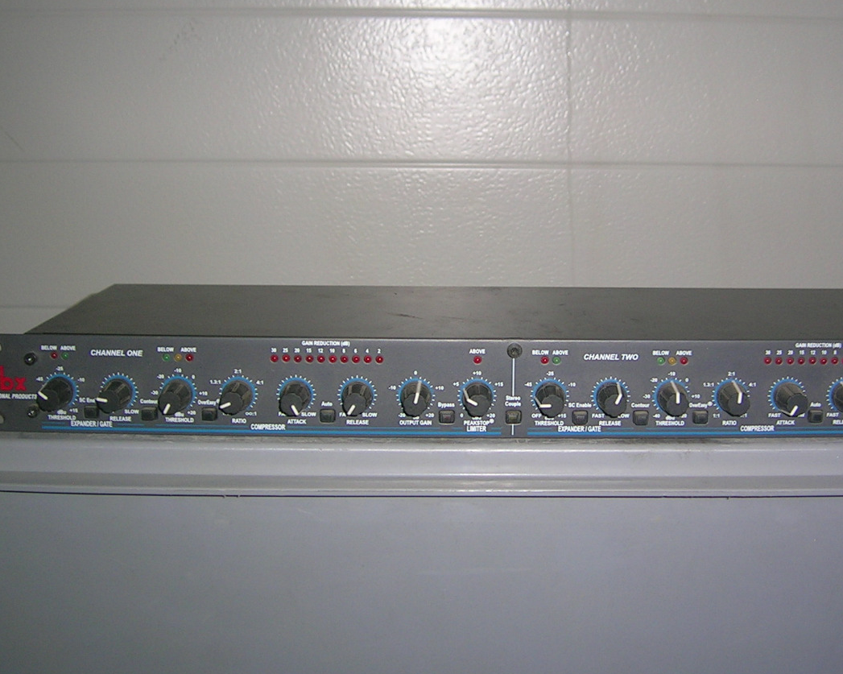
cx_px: 489
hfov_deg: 39.4
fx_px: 1172
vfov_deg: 32.0
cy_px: 282
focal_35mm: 47
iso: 50
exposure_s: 1/60.1
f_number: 2.8
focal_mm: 5.4
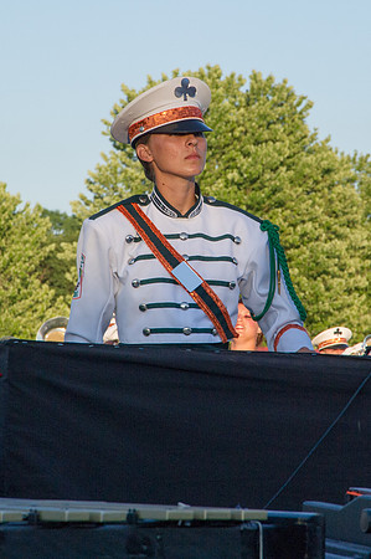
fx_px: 3417
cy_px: 217
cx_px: 194
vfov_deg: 9.3
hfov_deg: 6.2
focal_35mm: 221
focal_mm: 120
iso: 640
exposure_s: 1/500
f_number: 11
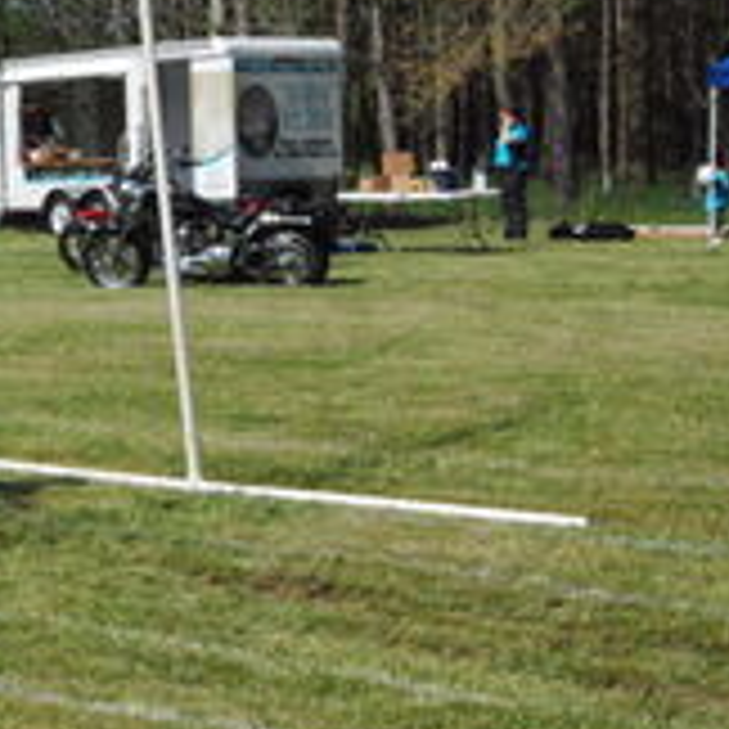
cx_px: -124
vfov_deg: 19.7
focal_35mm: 88
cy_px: 241
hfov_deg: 18.8
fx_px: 2097
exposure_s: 1/1000
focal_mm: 28
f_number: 25
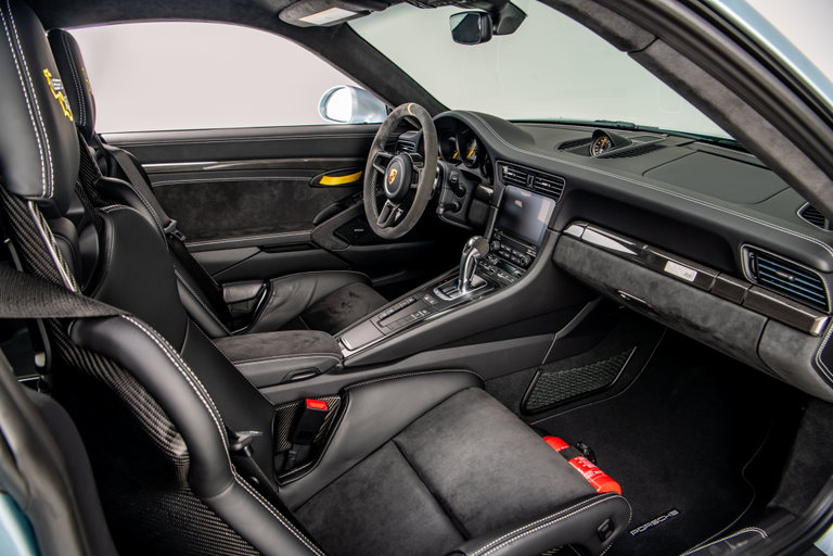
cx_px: 416
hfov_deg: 73.7
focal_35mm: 24
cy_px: 278
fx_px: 555
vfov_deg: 53.1
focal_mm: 24
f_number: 9
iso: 200
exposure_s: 1/125
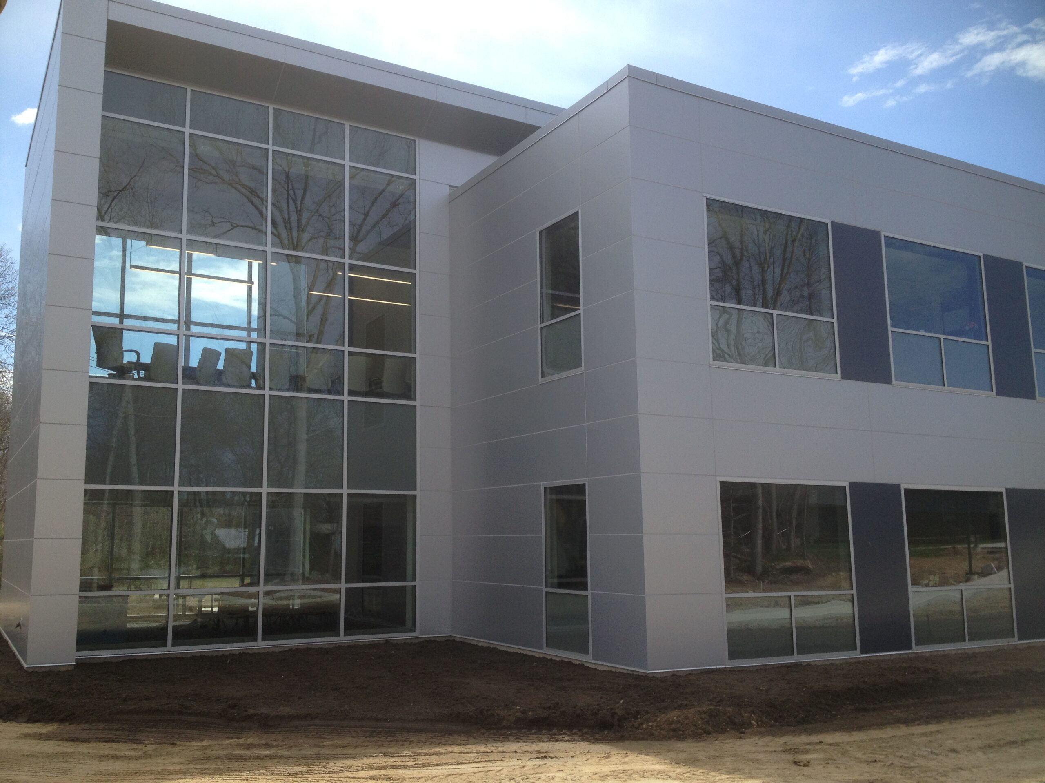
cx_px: 522
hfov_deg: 52.6
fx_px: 1057
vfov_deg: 40.7
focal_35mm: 35
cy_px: 392
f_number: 2.4
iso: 50
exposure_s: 1/1255
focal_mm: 4.28
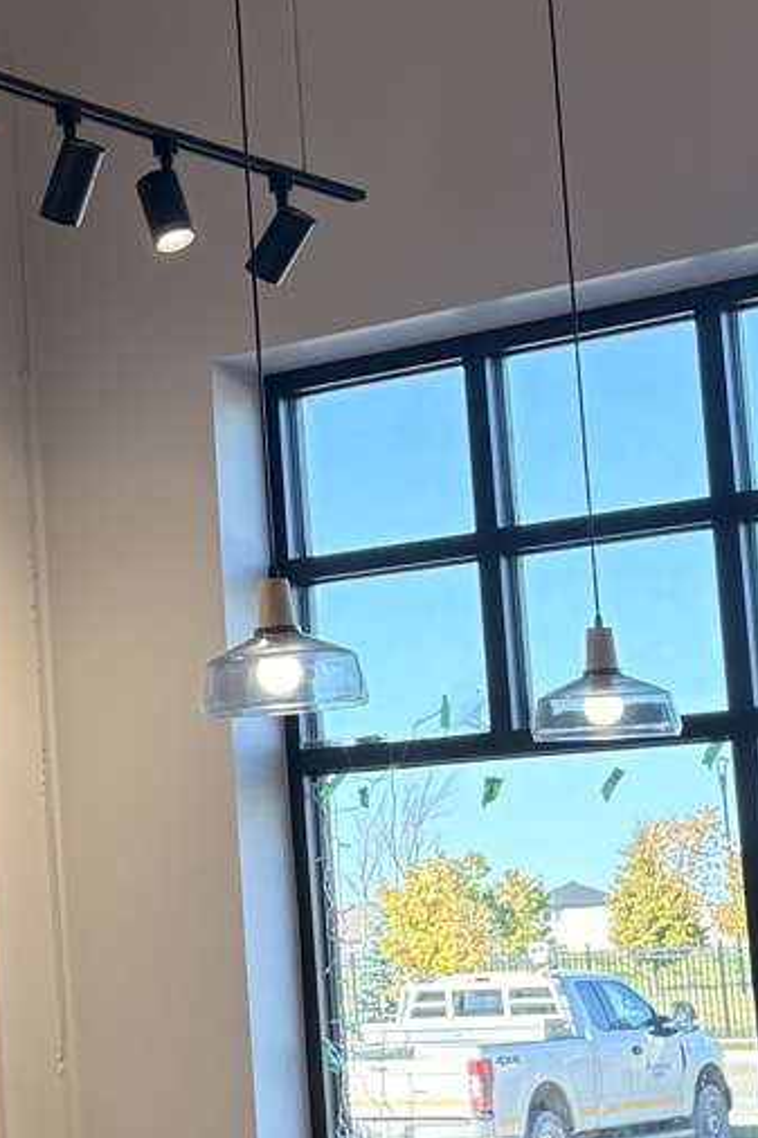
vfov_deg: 24.2
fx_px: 2655
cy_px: 645
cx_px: -536
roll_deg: +2.3
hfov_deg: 14.6
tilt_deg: +8.2
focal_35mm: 84
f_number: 1.6
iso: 64
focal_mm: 5.96
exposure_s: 1/240
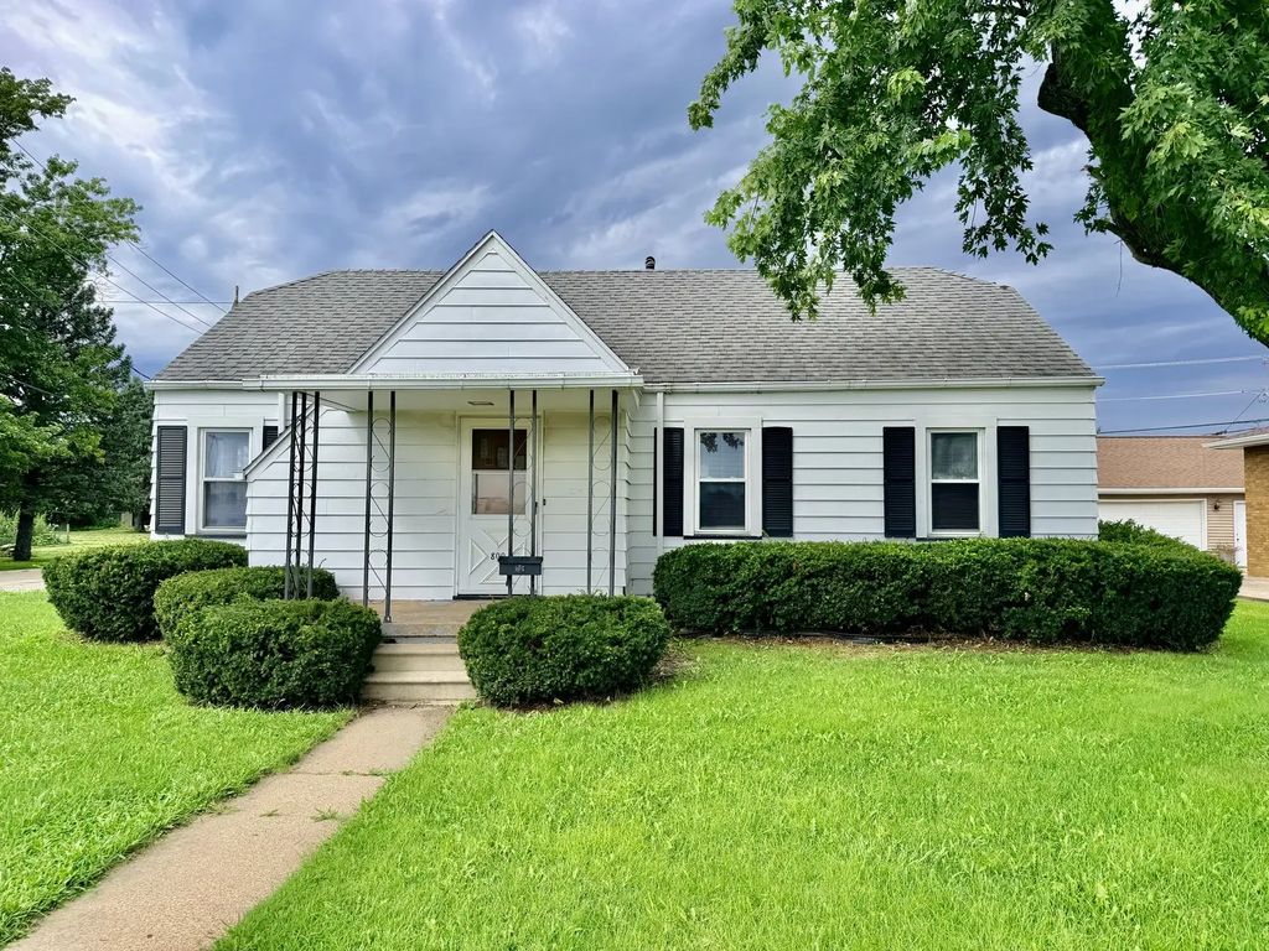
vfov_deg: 56.8
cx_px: 634
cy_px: 476
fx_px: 880
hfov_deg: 71.6
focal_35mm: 24
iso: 80
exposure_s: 1/3759
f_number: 1.78
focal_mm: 6.76
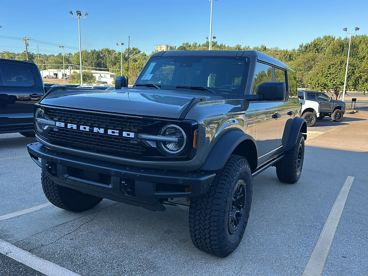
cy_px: 138
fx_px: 266
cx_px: 184
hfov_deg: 69.4
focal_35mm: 25
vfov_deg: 54.9
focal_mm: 6.86
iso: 80
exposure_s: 1/981
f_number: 1.78
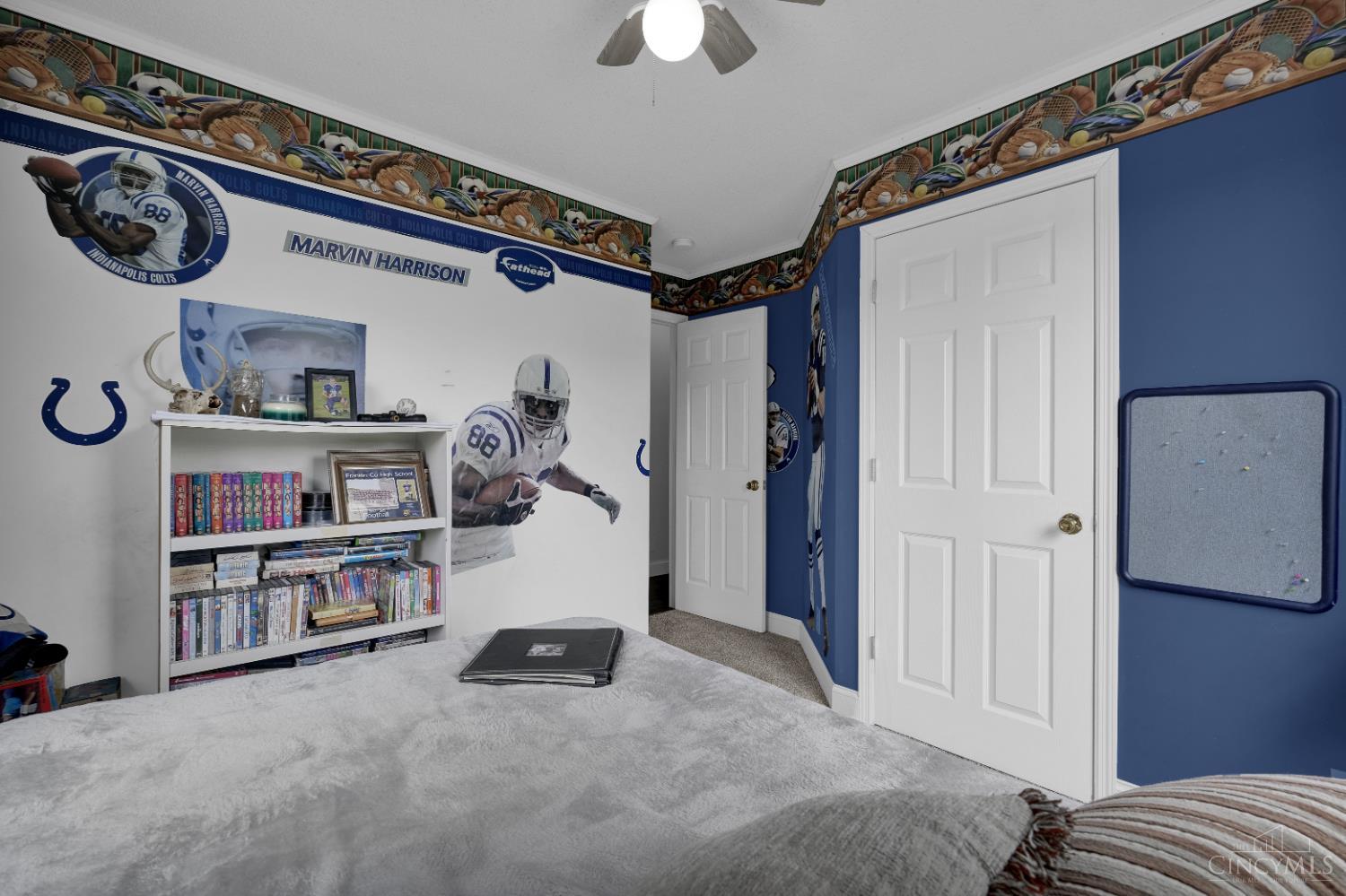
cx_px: 673
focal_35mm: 15
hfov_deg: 100.4
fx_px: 561
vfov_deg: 77.3
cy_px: 448
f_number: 6.4
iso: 320
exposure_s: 1/30
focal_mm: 10
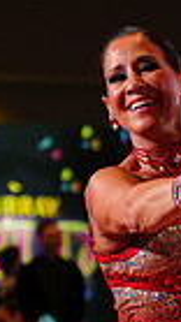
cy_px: 408
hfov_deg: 3.9
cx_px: 326
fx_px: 2607
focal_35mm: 305
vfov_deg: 7.0
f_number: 2.8
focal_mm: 70
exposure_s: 1/640
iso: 2000
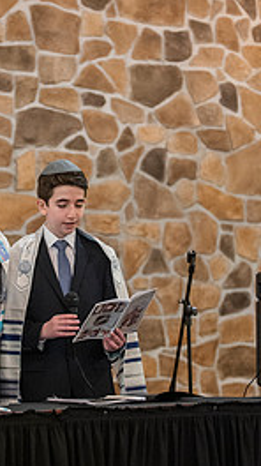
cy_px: 168
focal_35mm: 125
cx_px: 74
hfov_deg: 9.7
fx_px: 1542
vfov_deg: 17.1
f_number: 2.8
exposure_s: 1/60
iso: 3200
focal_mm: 70
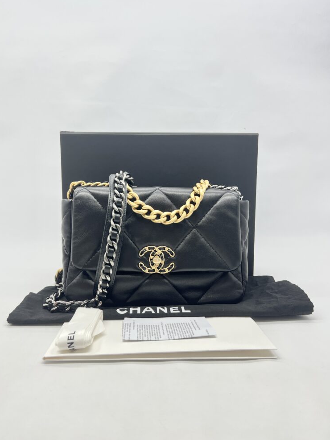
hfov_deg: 51.4
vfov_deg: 65.3
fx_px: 343
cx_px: 159
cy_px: 216
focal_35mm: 27
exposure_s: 1/100
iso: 40
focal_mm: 5.7
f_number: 1.5
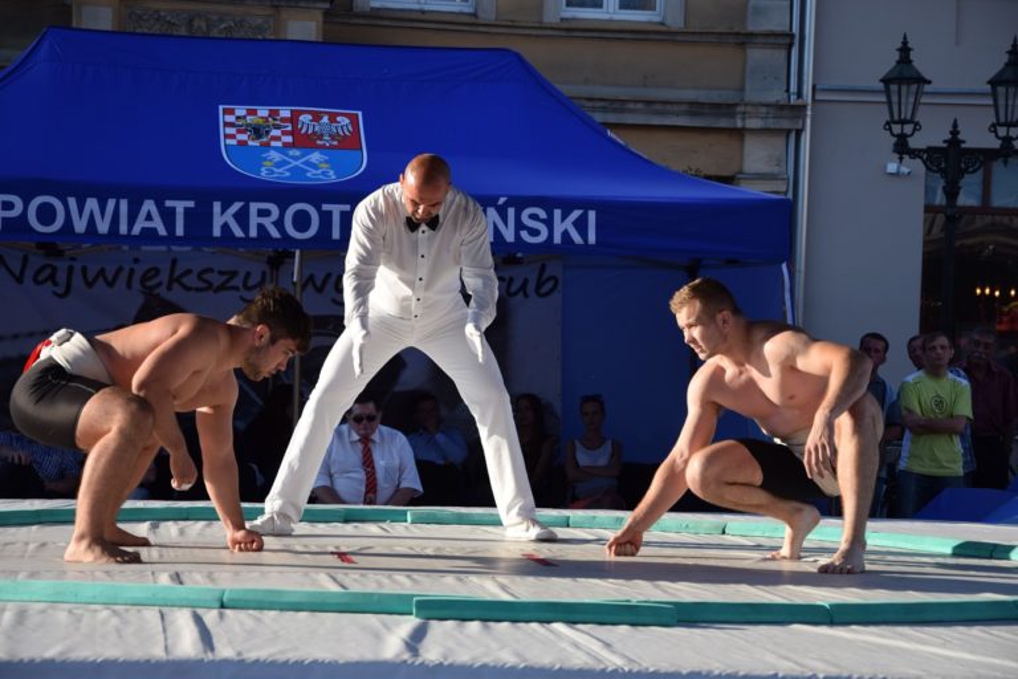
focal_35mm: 105
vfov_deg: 13.0
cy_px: 340
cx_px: 509
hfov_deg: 19.5
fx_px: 2969
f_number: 5.3
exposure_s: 1/1000
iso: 500
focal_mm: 70
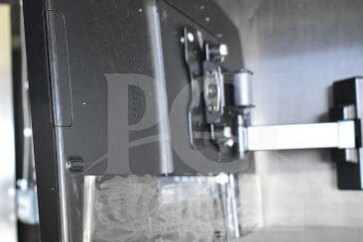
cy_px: 152
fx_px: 555
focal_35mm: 55
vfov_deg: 24.5
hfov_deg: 36.2
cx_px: 192
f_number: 3.8
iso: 2200
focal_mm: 22
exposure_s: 1/40
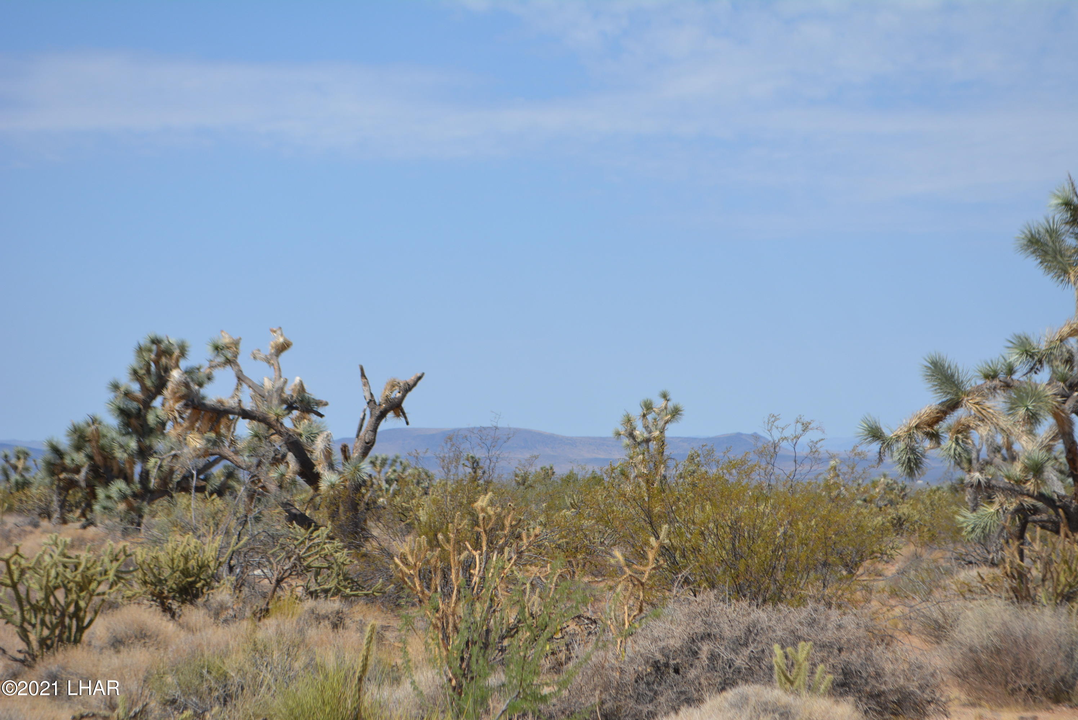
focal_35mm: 82
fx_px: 2472
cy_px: 360
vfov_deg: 16.6
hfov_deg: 24.6
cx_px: 539
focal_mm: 55
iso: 400
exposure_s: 1/2000
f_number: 7.1
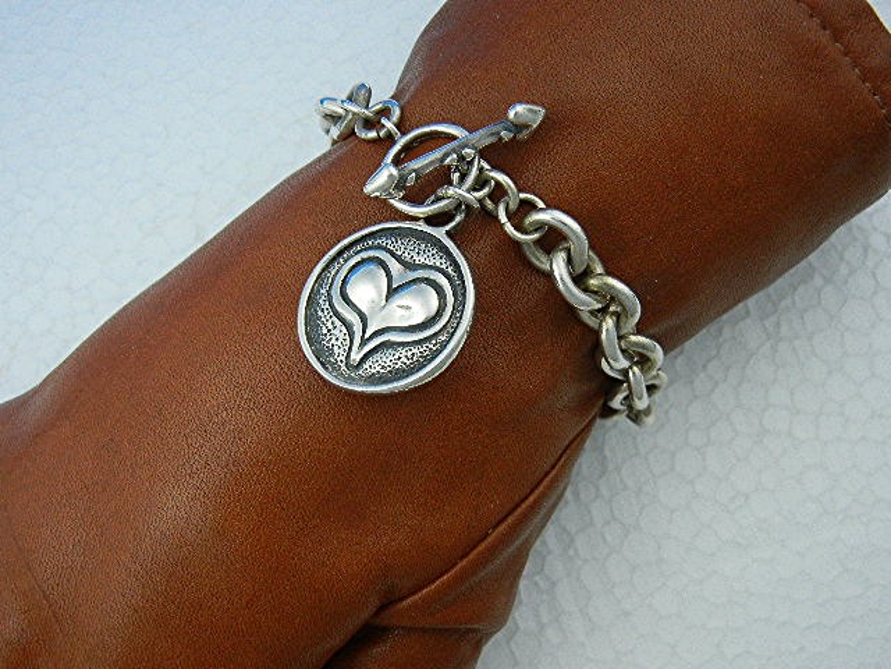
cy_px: 334
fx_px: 1338
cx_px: 446
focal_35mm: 52
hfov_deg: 36.8
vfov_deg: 28.0
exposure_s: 1/31.2
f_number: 3.9
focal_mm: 9.3
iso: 400
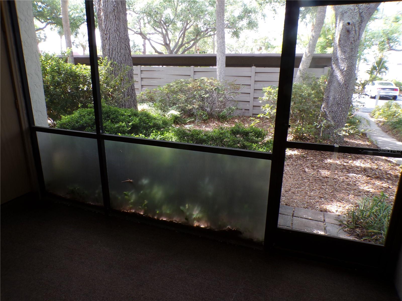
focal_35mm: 24
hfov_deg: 71.6
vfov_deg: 56.8
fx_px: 279
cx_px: 201
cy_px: 150
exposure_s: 1/40
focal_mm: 4.3
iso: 100
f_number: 4.4
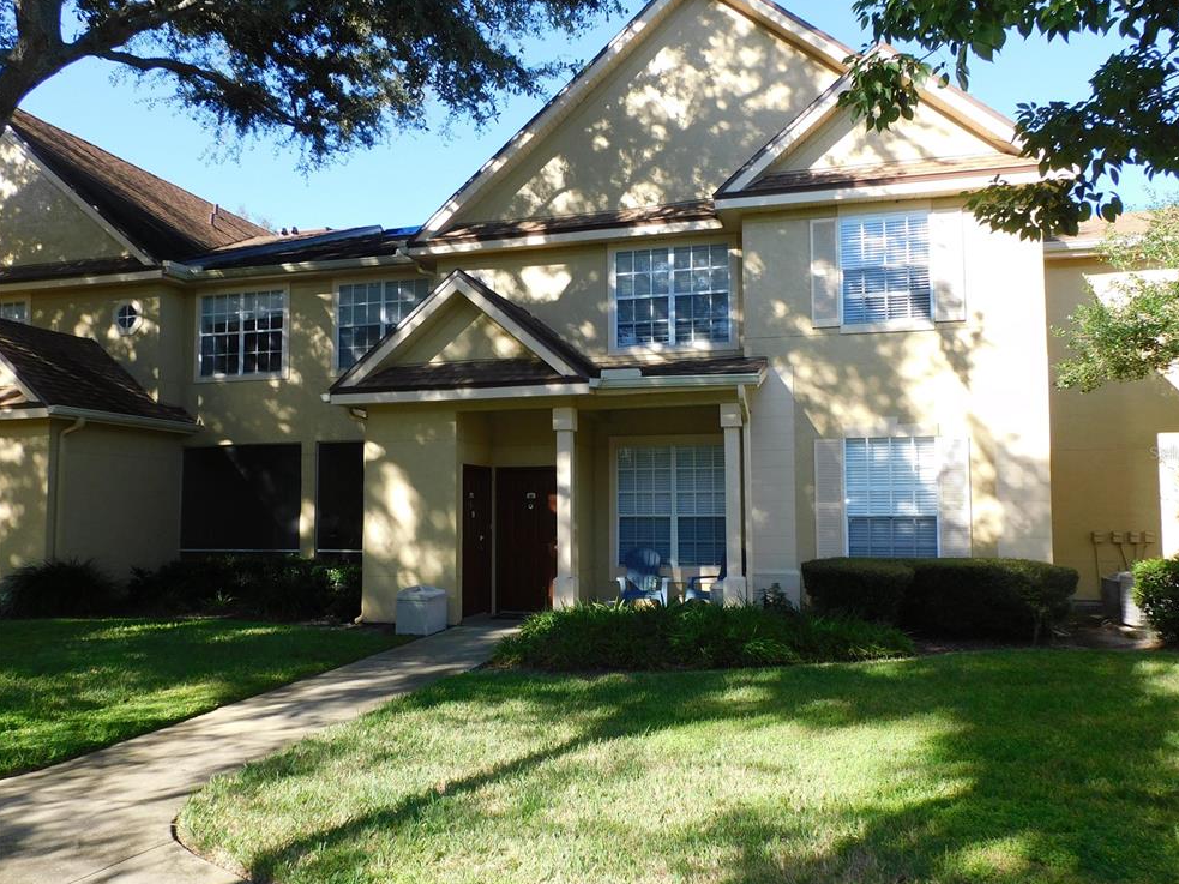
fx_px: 851
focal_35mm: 25
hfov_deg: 69.4
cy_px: 452
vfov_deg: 54.9
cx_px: 608
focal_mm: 4.3
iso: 125
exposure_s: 1/400
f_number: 3.3
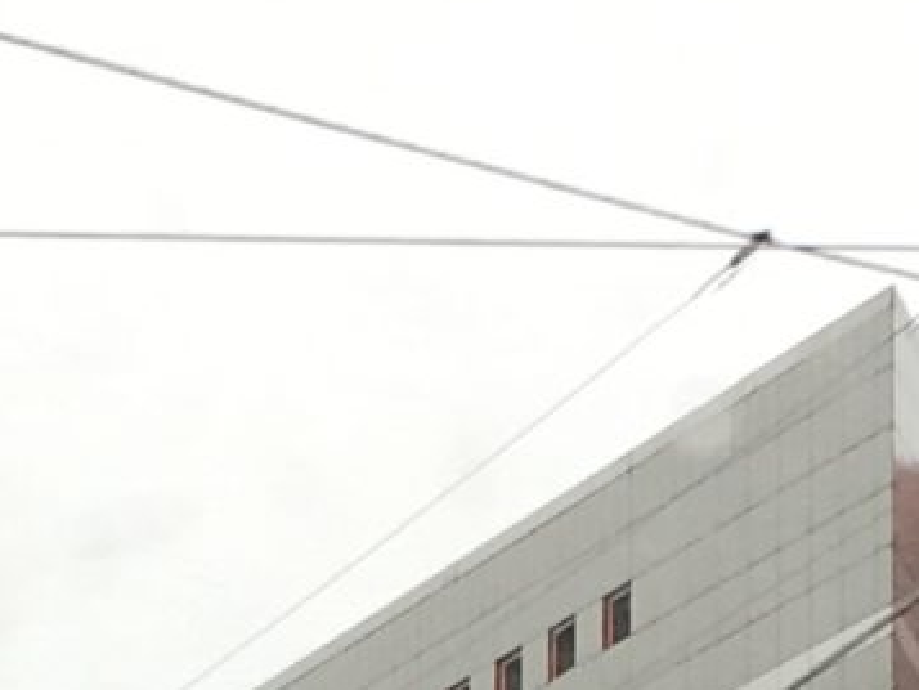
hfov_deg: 9.5
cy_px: 2021
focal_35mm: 208
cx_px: 492
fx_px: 5524
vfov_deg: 6.5
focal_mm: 4.15
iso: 25
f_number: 2.2
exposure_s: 1/100
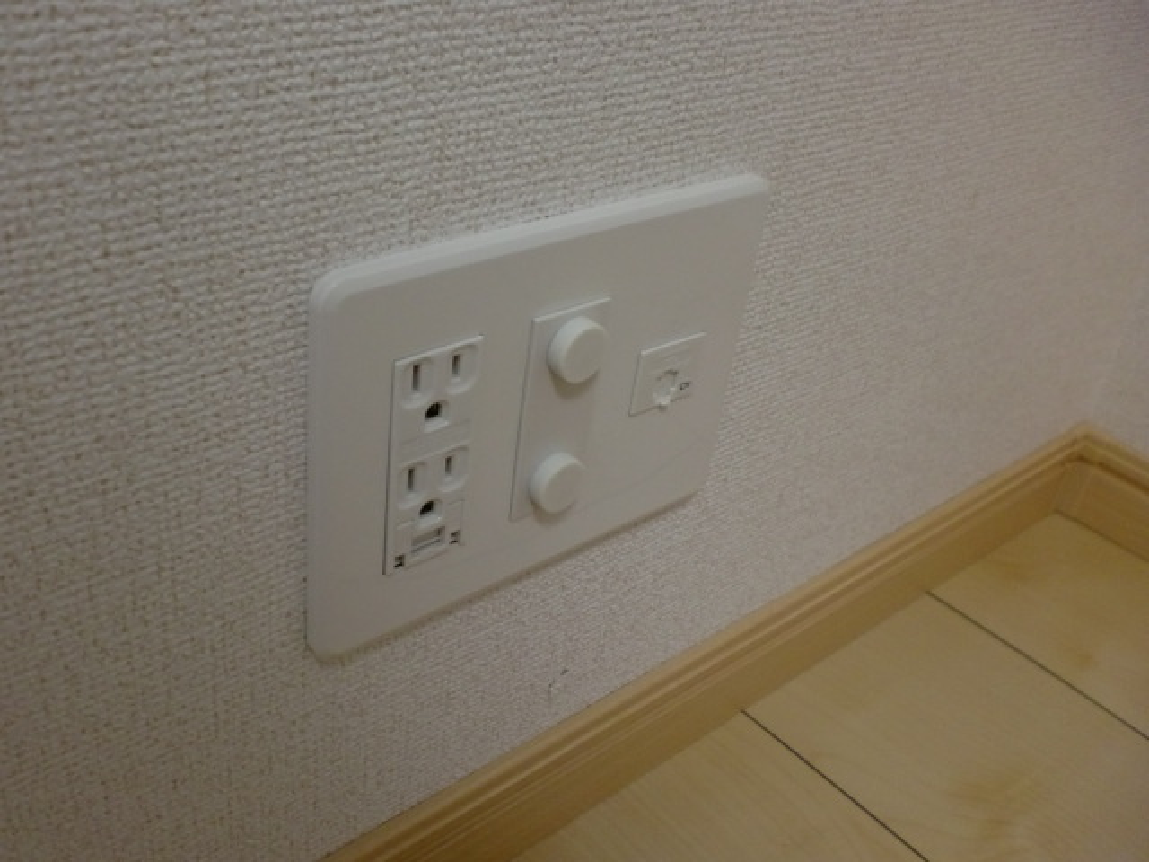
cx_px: 574
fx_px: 1162
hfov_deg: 52.6
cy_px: 431
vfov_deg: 40.7
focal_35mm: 35
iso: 200
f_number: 3.1
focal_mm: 6.3
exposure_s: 1/60
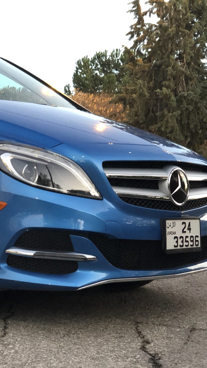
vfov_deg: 27.9
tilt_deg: +1.6
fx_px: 742
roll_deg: -2.4
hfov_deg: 15.8
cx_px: 43
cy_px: 183
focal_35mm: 76
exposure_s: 1/8
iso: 160
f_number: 2.4
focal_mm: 6
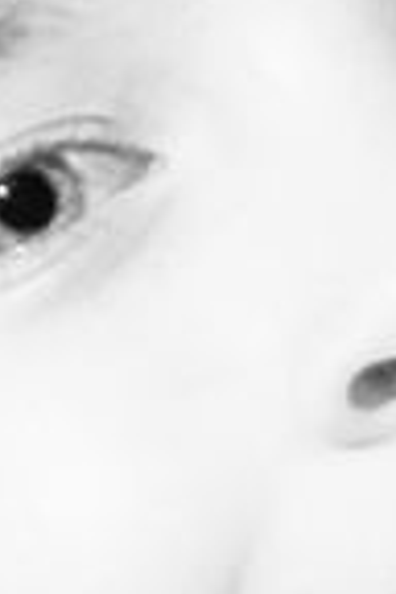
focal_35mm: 488
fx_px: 8051
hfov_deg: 2.8
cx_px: 136
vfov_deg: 4.2
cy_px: 804
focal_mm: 52
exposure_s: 1/125
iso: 160
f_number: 9
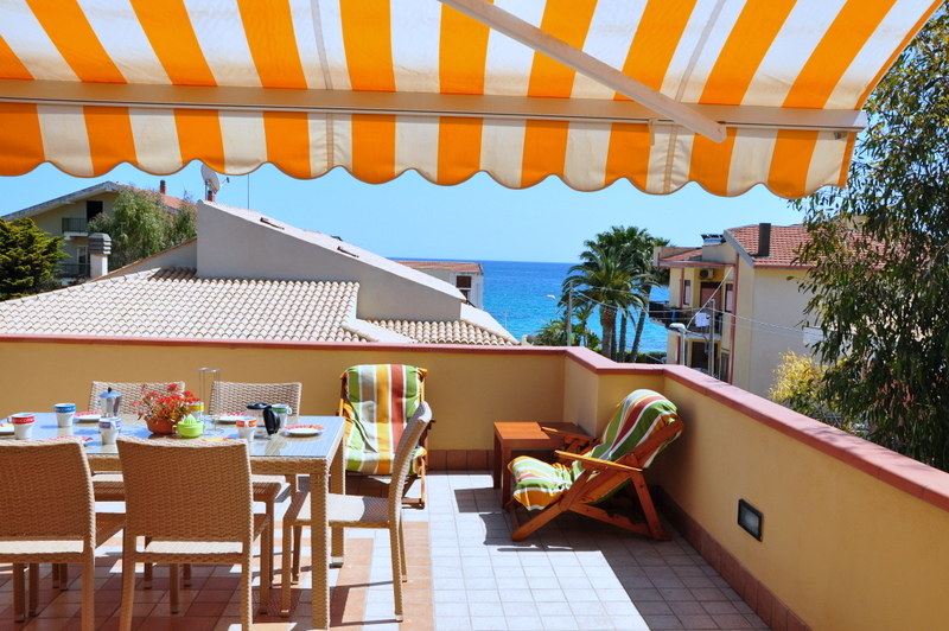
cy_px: 316
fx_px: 869
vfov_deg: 39.9
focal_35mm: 33
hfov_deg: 57.3
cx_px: 474
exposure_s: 1/320
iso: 200
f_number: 10
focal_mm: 22
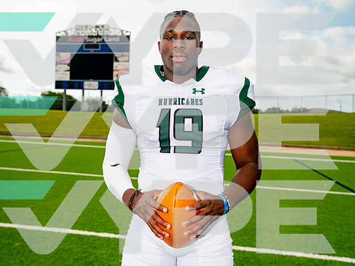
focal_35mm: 37
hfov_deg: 50.1
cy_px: 133
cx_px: 162
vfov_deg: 38.6
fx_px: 379
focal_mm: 34
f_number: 4.5
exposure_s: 1/250
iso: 250
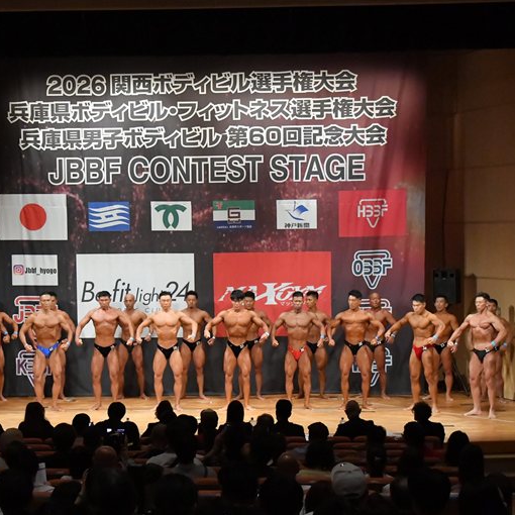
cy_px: 260
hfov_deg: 18.7
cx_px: 219
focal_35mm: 93
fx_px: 1565
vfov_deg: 18.7
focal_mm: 48
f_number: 5.6
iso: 10000
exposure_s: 1/400
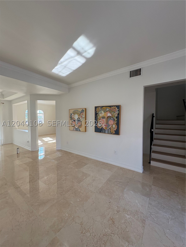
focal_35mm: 14
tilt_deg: -1.4
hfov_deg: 85.7
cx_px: 93
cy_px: 124
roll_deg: -0.3
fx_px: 100
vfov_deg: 102.1
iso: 100
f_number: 2.2
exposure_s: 1/130
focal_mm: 2.22
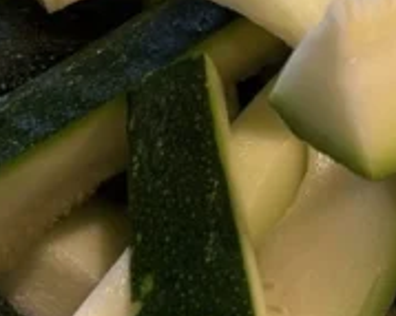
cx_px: 319
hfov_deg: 13.2
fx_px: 1698
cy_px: 40
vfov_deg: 10.6
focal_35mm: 145
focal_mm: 5.96
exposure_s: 1/60
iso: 100
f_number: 1.6
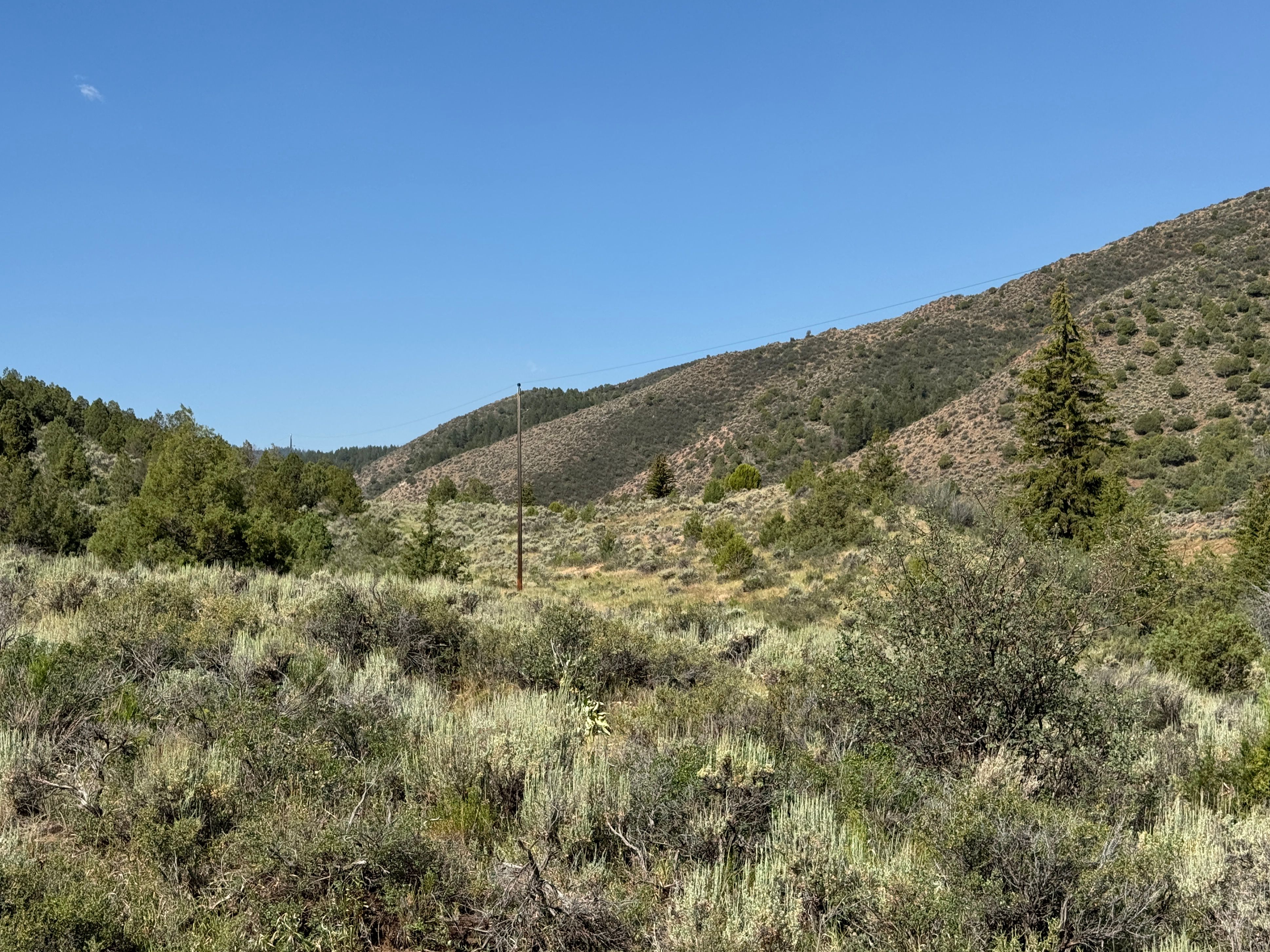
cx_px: 645
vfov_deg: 29.1
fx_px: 1834
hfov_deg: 38.2
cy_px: 488
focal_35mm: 50
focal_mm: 6.76
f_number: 1.78
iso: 64
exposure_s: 1/4310
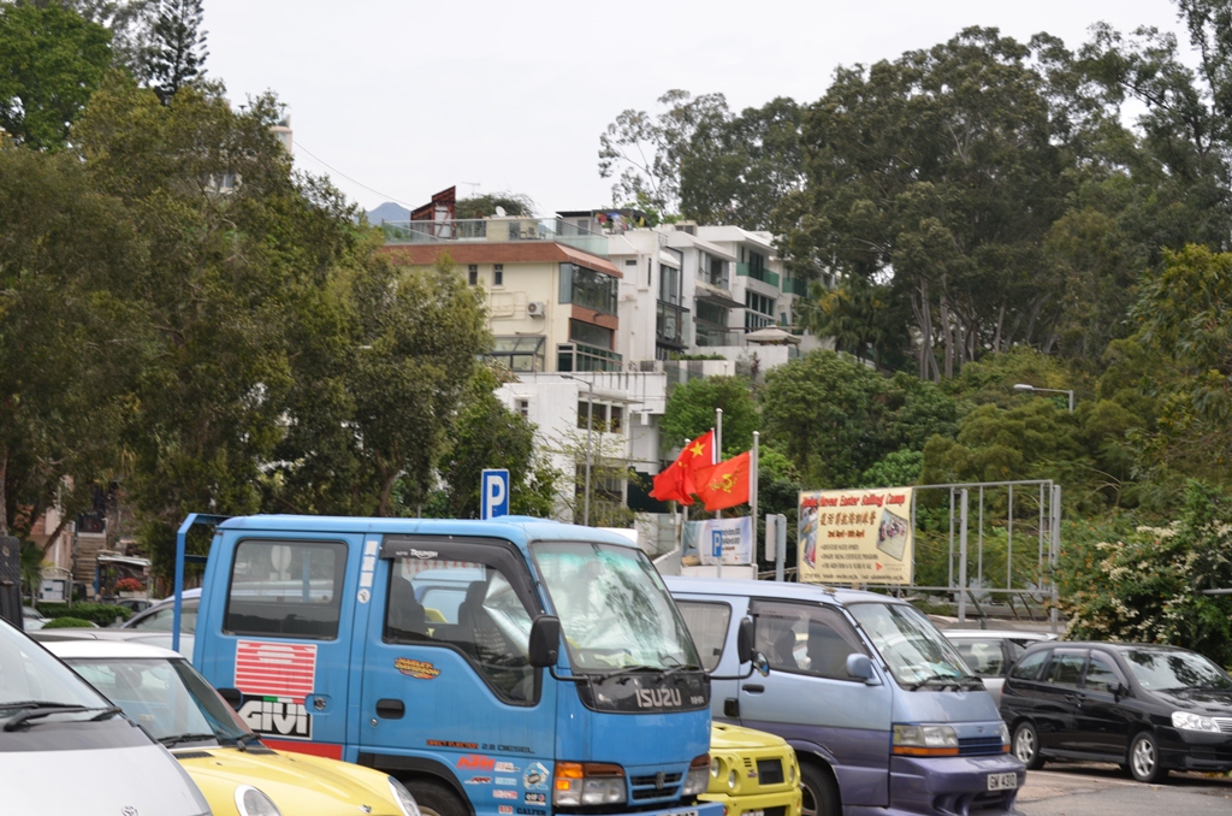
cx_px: 616
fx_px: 2561
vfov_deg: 18.1
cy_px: 408
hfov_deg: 27.0
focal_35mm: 75
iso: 100
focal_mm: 50
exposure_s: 1/250
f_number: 5.6
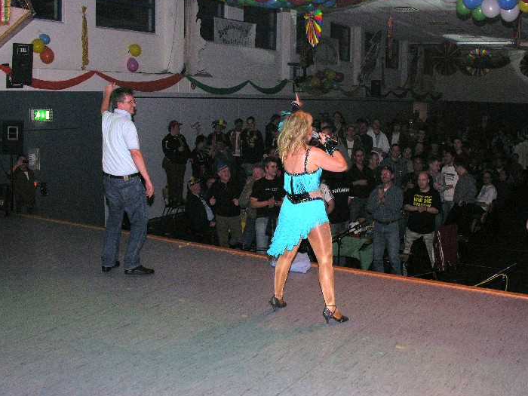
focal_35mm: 40
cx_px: 287
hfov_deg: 46.7
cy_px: 180
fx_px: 610
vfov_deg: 35.9
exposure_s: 1/60.1
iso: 200
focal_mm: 8.9
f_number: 4
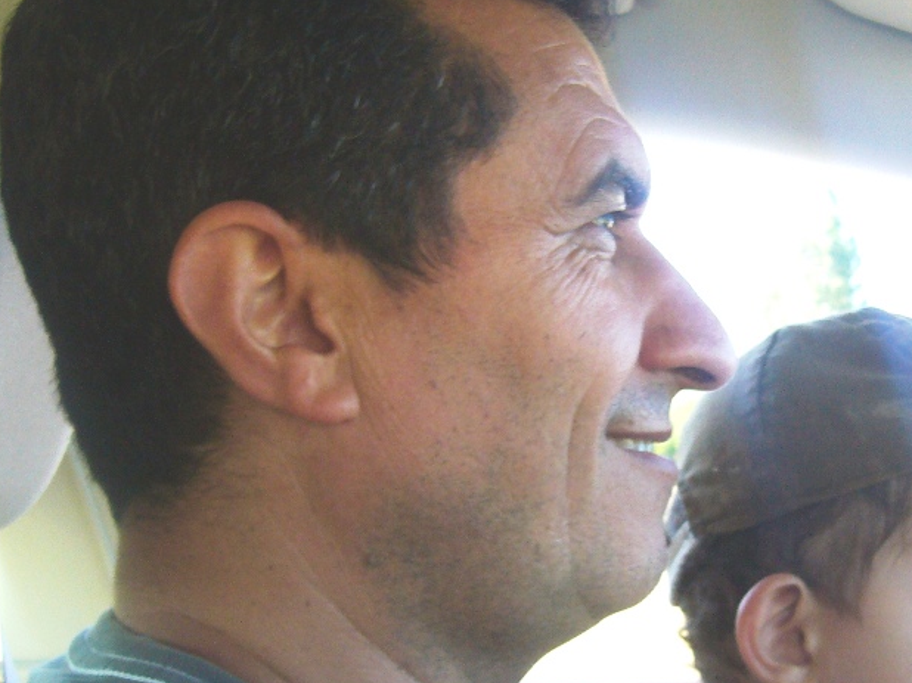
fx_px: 1527
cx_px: 627
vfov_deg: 25.2
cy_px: 417
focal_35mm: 58
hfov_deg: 32.9
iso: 80
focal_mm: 5.8
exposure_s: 1/125
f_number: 2.8
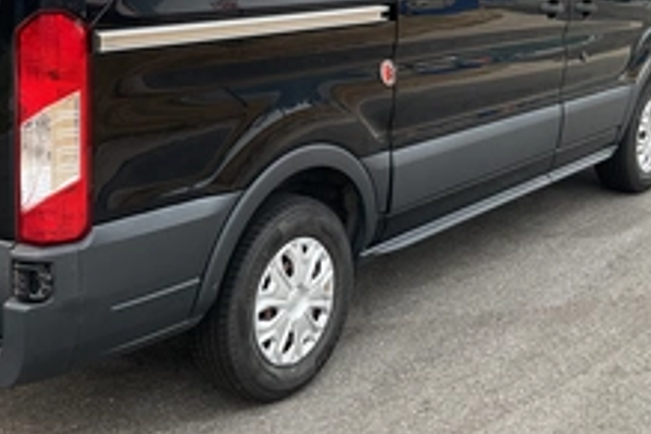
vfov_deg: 24.2
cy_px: 80
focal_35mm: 55
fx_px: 995
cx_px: 229
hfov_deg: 36.0
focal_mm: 3
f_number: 1.8
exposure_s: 1/273
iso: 25
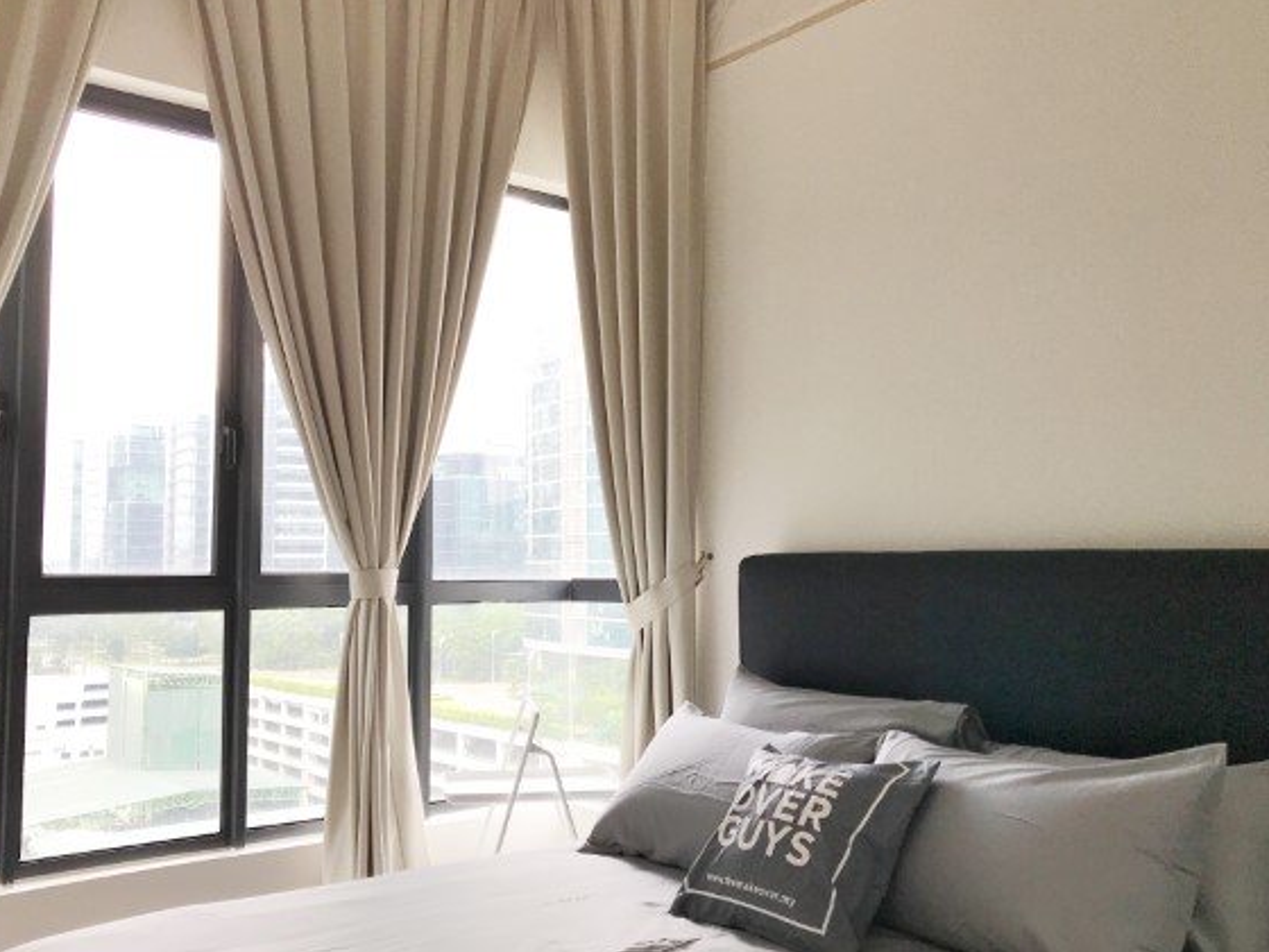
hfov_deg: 56.6
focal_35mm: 32
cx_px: 548
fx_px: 1173
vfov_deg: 44.2
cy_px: 485
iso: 25
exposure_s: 1/100
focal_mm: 3.99
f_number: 1.8
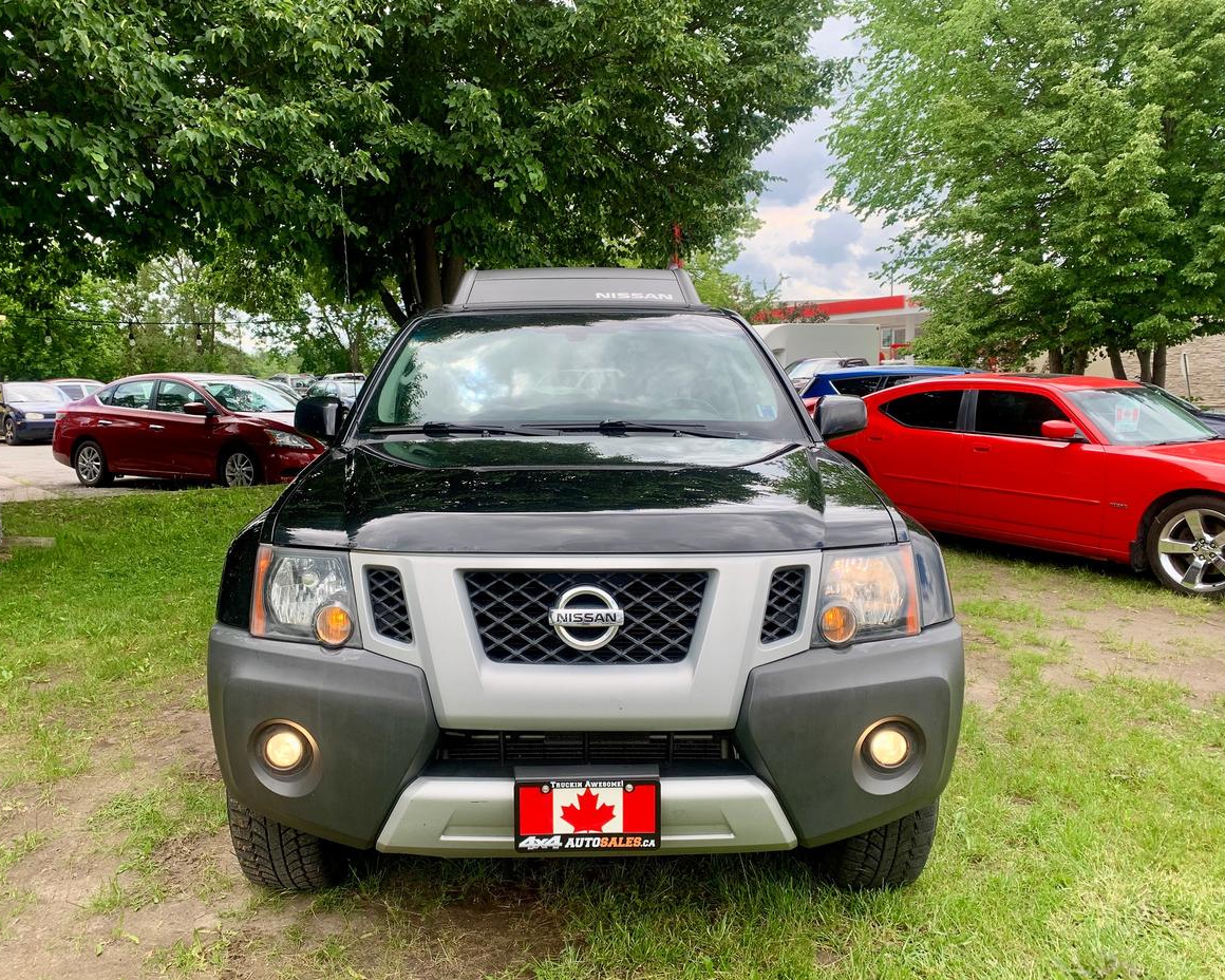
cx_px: 560
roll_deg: +0.5
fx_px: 1015
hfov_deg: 62.1
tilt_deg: -6.9
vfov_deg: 51.5
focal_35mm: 28
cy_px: 489
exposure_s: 1/601
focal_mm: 4.25
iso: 25
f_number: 1.8
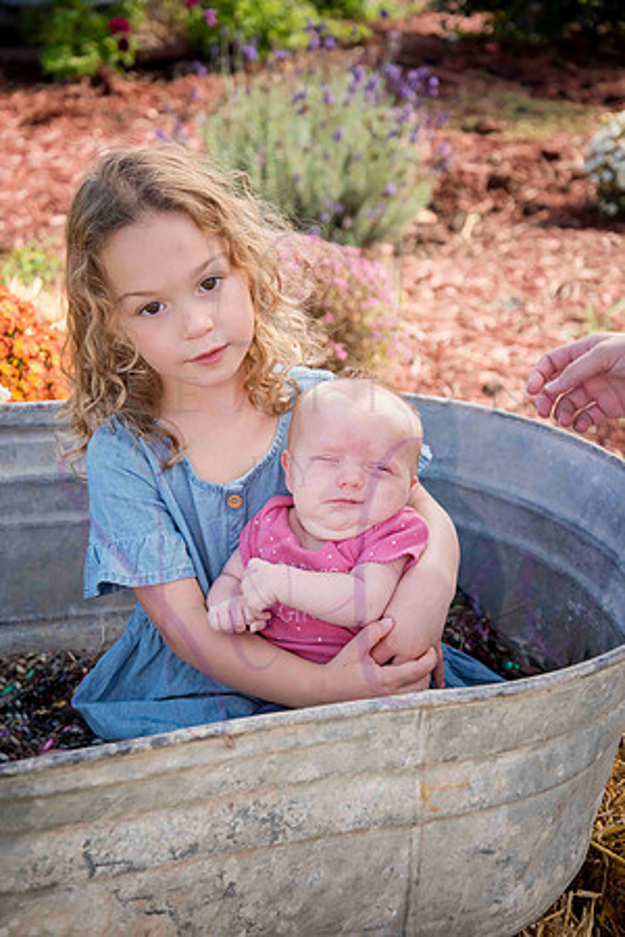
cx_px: 312
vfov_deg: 29.7
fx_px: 1771
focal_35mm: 68
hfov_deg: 20.0
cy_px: 468
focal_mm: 68
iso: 400
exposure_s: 1/500
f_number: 6.3
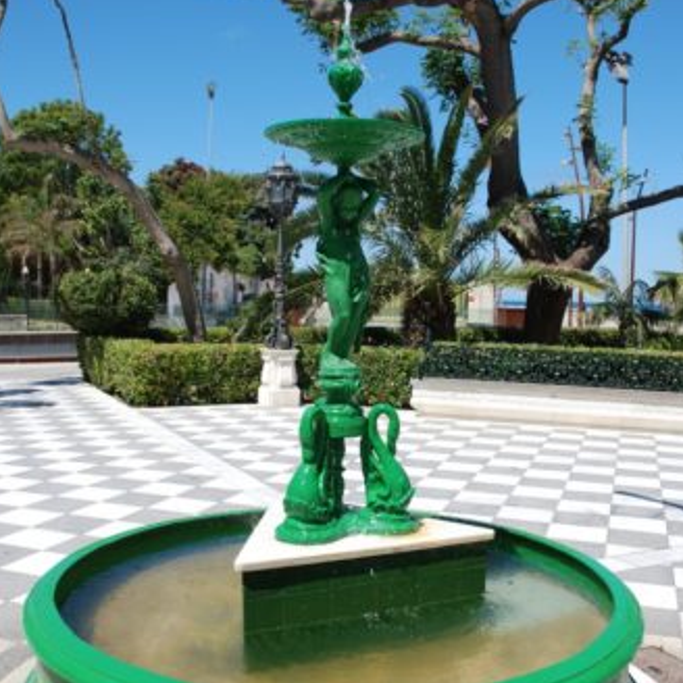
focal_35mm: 35
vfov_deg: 47.0
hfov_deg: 47.2
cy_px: 406
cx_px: 343
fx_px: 781
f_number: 8
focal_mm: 18
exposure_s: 1/250
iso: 100
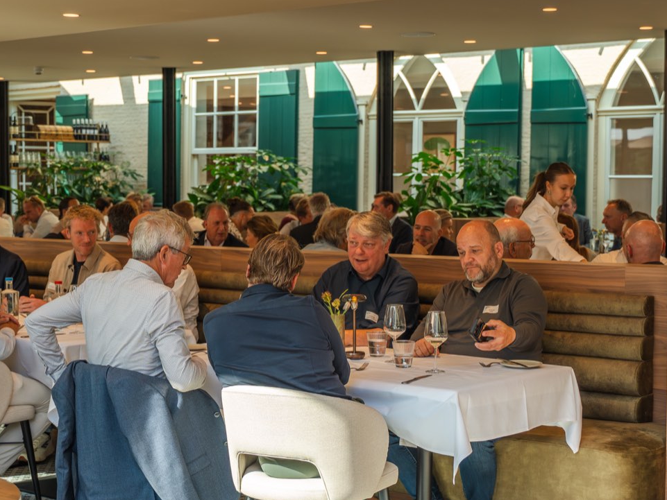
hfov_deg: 27.7
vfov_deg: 21.0
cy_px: 283
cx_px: 288
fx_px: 1349
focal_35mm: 70
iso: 320
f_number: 3.2
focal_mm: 35
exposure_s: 1/640
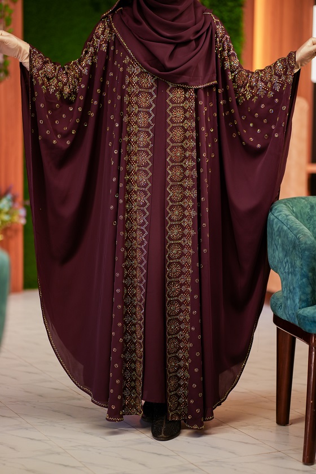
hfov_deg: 16.1
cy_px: 237
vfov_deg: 23.9
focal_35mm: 85
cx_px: 158
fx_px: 1119
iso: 320
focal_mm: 85
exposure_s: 1/100
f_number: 1.8
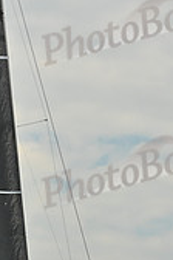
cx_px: -38
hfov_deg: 5.6
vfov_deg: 8.5
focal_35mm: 242
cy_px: 271
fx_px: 1744
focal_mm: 70
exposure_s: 1/1600
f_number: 8
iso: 320
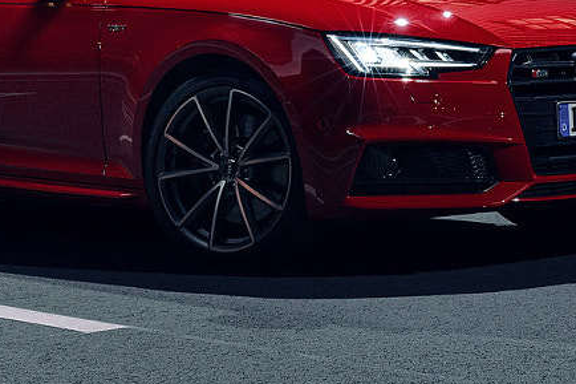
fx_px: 2063
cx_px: 356
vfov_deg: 10.6
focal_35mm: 129
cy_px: 132
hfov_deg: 15.9
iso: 100
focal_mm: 35
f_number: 11
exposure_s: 1.6
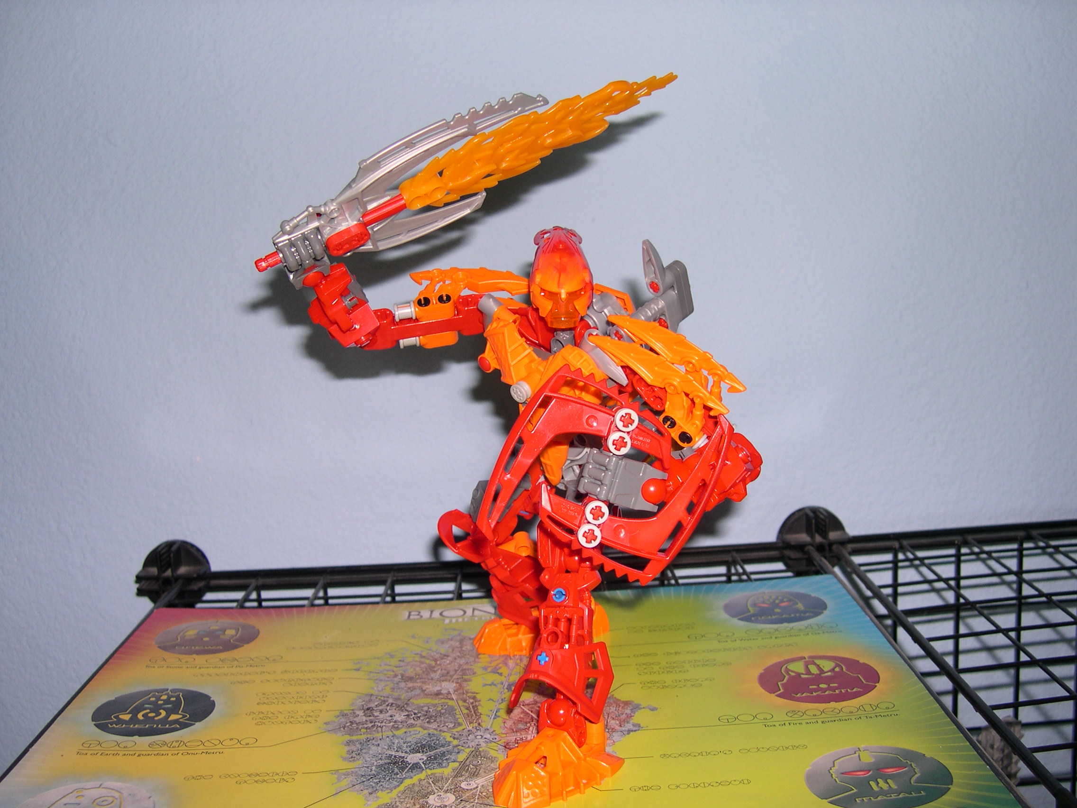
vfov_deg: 37.7
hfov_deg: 49.0
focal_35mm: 38
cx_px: 538
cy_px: 404
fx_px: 1182
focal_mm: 8
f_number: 2.8
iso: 100
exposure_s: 1/60
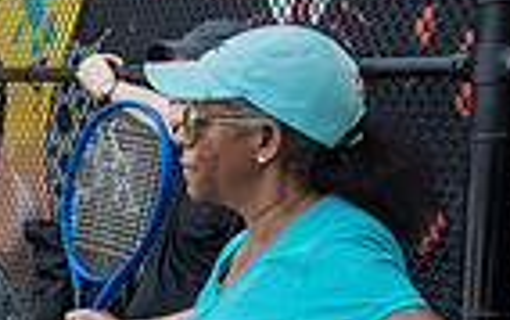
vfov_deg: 10.0
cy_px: 301
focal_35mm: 130
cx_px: -430
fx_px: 1808
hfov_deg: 14.1
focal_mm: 27
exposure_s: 1/320
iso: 200
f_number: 4.5
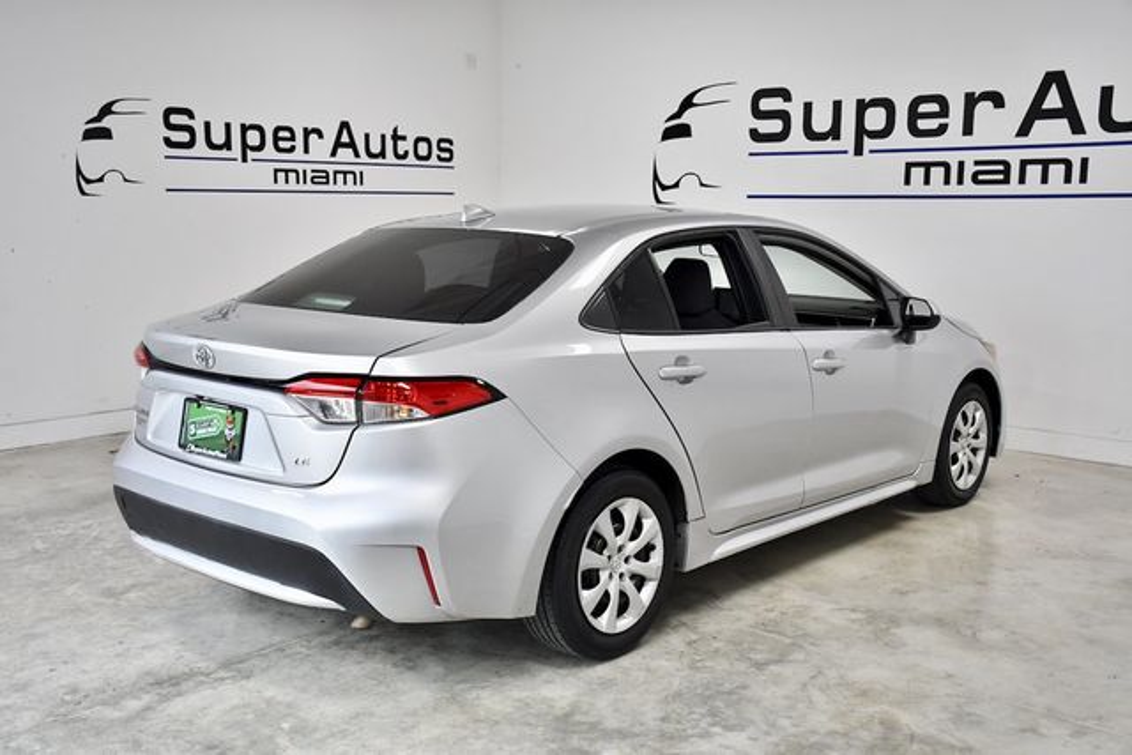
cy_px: 378
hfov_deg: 53.1
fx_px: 1132
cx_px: 566
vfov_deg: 36.9
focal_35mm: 36
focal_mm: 24
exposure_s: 1/500
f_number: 5.6
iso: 1250
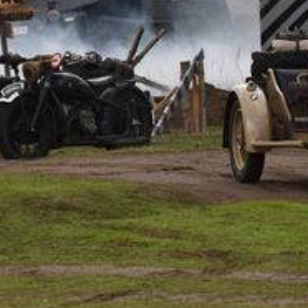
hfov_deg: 3.1
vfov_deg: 3.0
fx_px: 5778
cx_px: 219
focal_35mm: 574
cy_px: -56
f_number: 13
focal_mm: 180
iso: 1000
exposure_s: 1/500
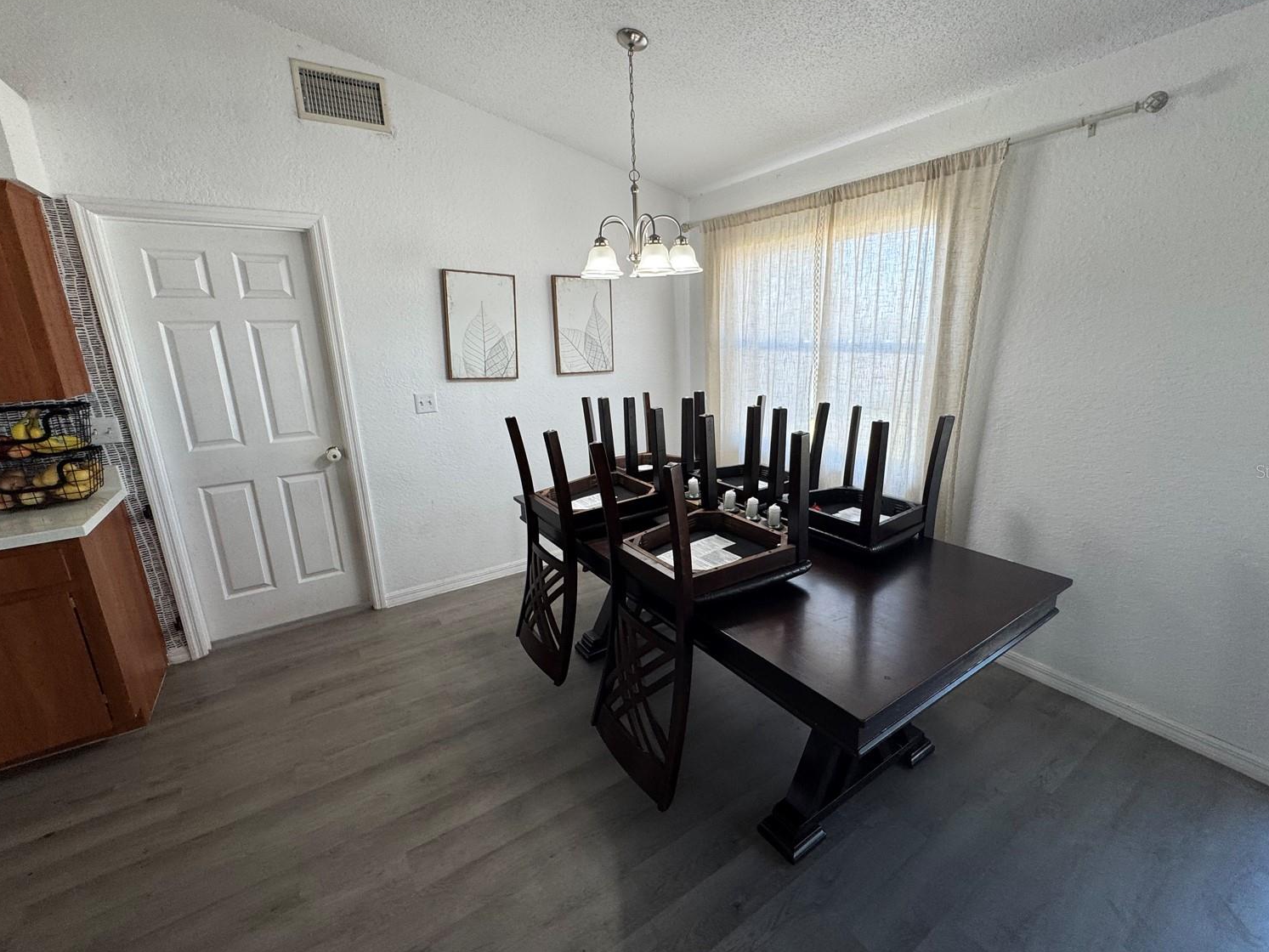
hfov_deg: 98.1
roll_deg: +2.1
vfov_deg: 81.8
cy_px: 471
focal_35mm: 15
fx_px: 550
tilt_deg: -14.7
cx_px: 656
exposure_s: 1/120
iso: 64
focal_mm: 2.22
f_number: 2.2
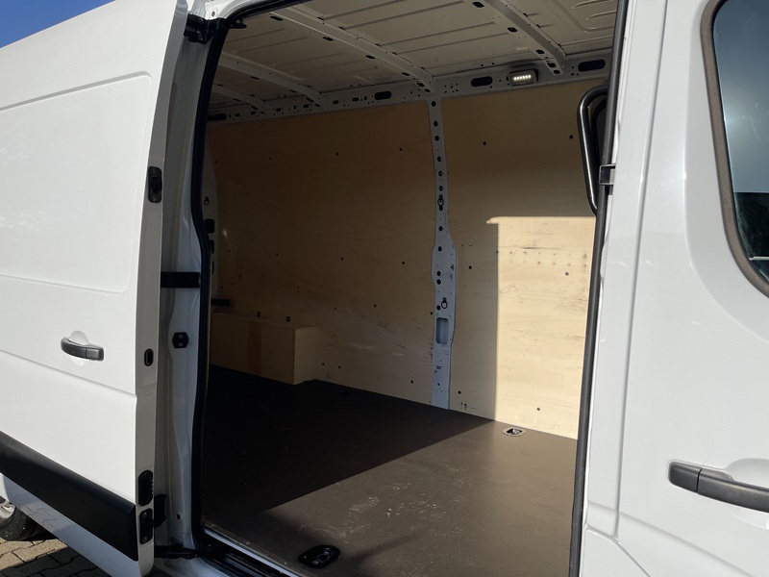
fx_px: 555
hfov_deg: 69.4
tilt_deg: -6.5
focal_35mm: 25
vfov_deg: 54.9
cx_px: 384
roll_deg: -0.2
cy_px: 288
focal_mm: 5.1
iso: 32
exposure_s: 1/5128
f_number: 1.6
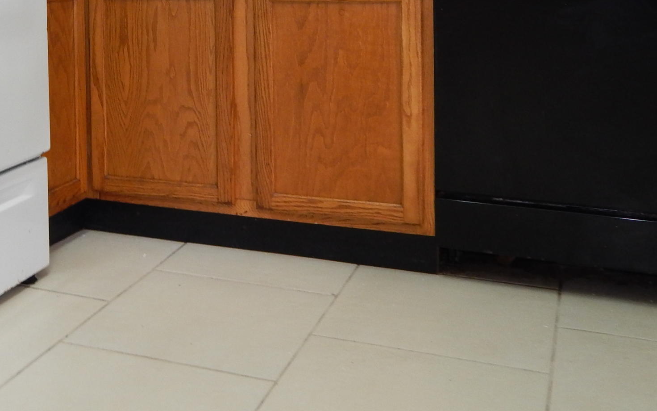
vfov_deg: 22.8
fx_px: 967
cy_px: -24
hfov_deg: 36.4
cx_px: 141
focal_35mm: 54
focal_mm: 4.5
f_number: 3.1
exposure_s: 1/30
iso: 180
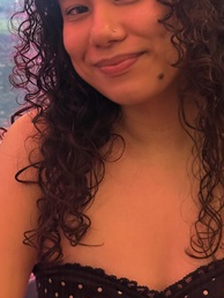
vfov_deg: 20.9
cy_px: 66
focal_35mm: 93
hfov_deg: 15.9
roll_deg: +2.0
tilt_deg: -2.2
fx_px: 801
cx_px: 150
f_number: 1.78
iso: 640
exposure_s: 1/20
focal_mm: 6.76
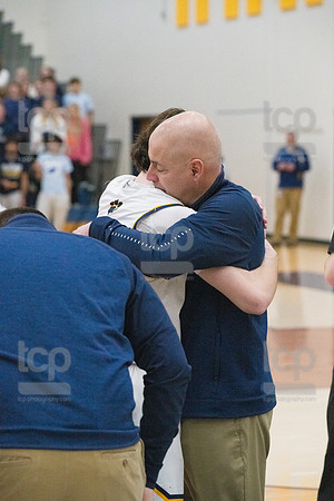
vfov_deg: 16.4
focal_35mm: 125
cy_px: 250
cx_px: 167
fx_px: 1739
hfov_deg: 11.0
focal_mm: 125
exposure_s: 1/1000
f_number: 5
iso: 8000
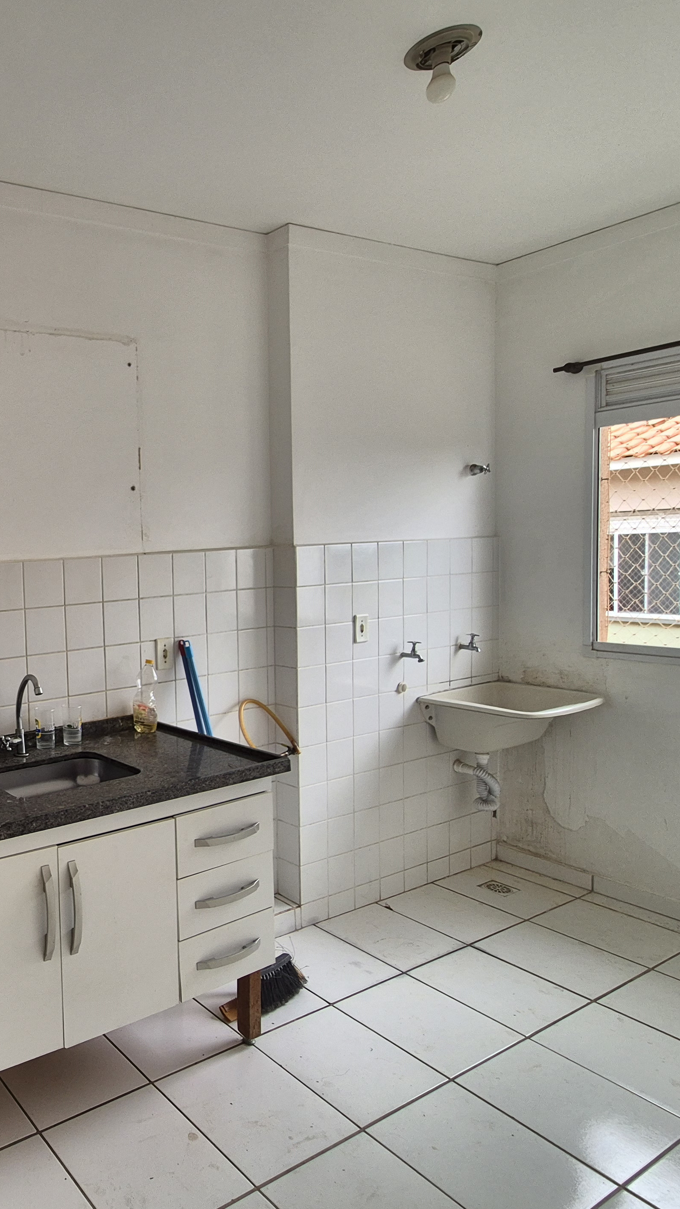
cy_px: 597
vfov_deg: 86.6
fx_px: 641
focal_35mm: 20
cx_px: -38
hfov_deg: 44.9
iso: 50
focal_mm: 2.2
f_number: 2.2
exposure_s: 1/131
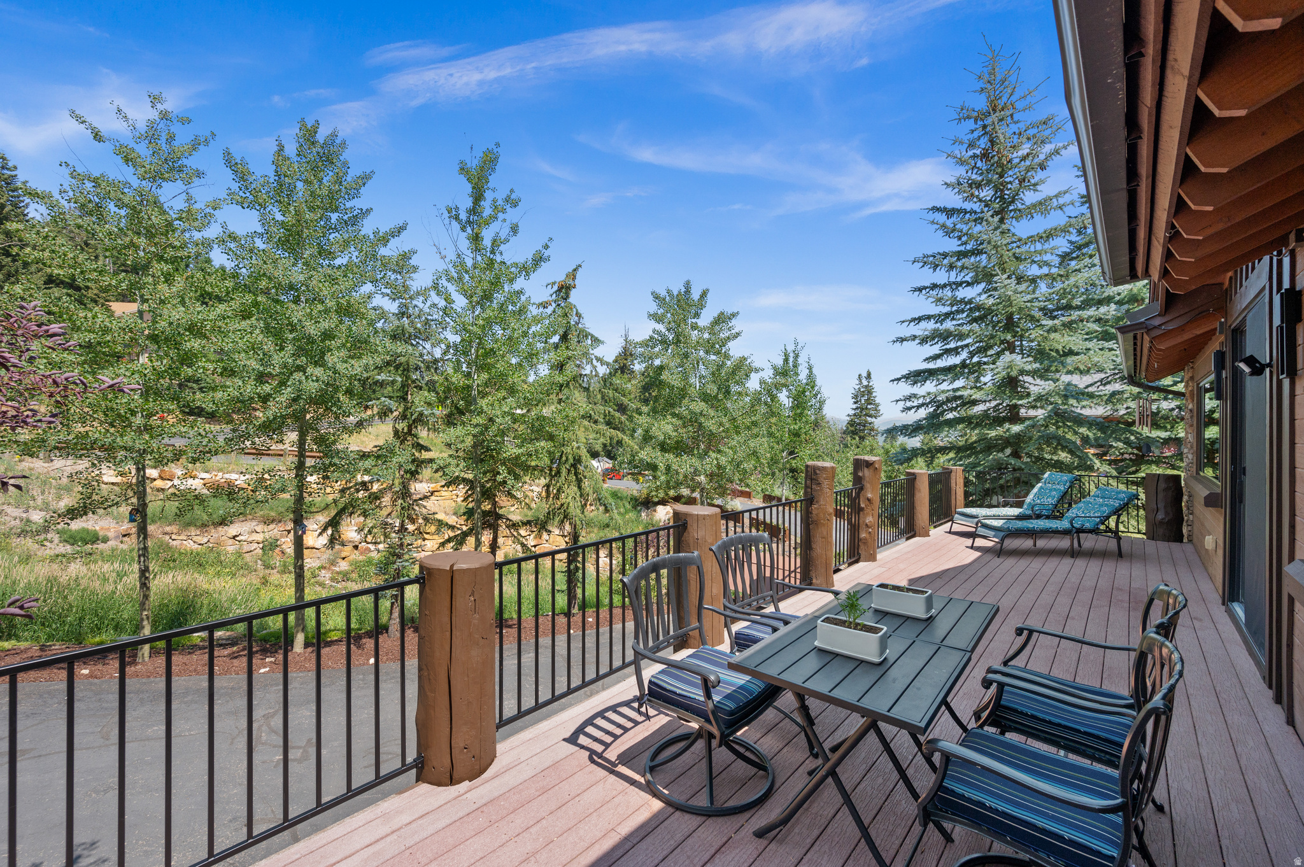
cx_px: 652
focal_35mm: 14
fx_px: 507
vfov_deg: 81.1
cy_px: 434
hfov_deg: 104.3
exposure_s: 1/400
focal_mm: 14
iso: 400
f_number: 7.1
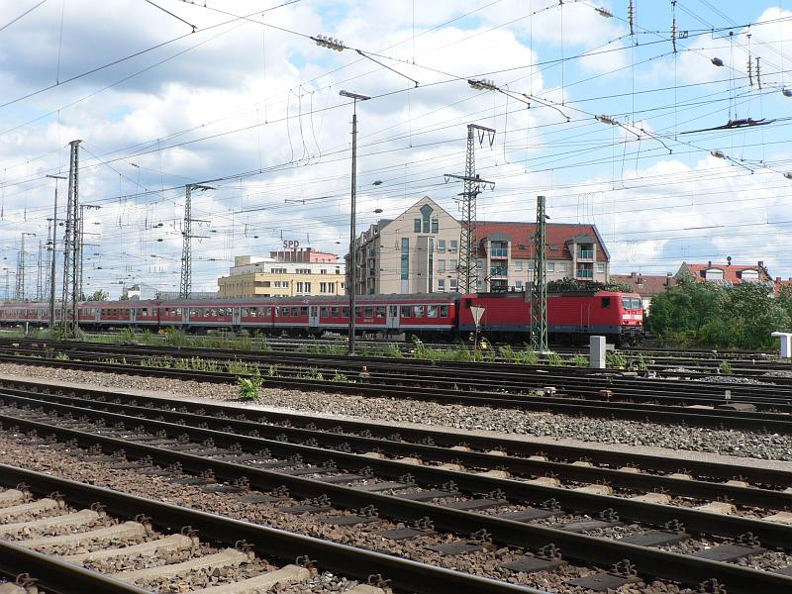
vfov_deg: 32.2
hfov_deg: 42.1
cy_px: 297
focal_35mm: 45
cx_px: 396
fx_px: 1030
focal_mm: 7.5
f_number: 5
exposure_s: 1/400
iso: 80
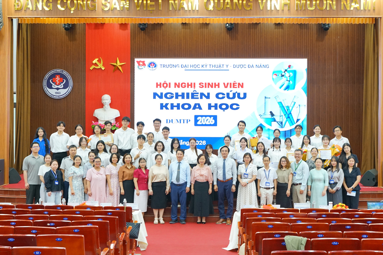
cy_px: 128
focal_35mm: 57
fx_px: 607
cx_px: 192
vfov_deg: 23.8
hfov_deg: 35.0
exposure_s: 1/60
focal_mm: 38
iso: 1600
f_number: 5
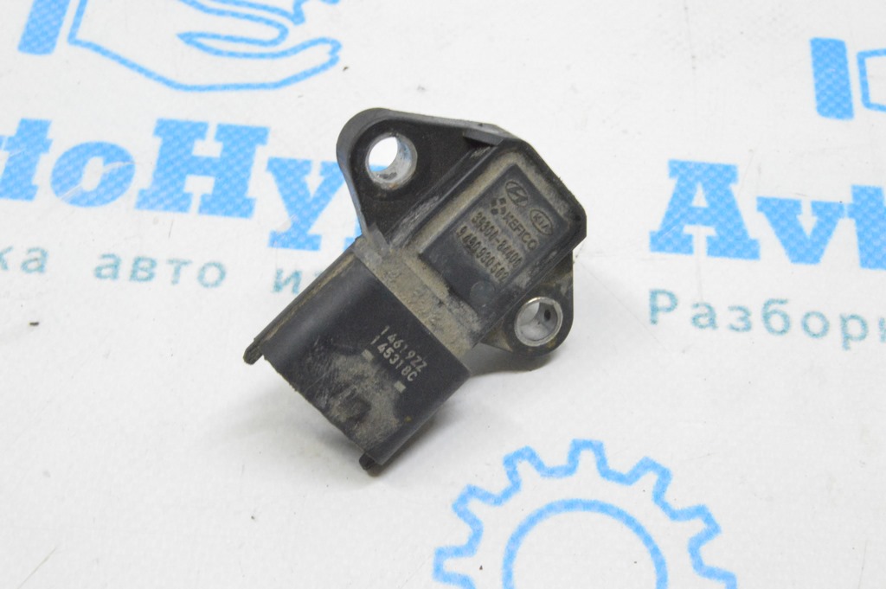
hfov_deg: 35.1
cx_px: 443
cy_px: 294
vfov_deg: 23.7
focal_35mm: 57
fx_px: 1402
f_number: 20
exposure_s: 1/15
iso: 6400
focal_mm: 38
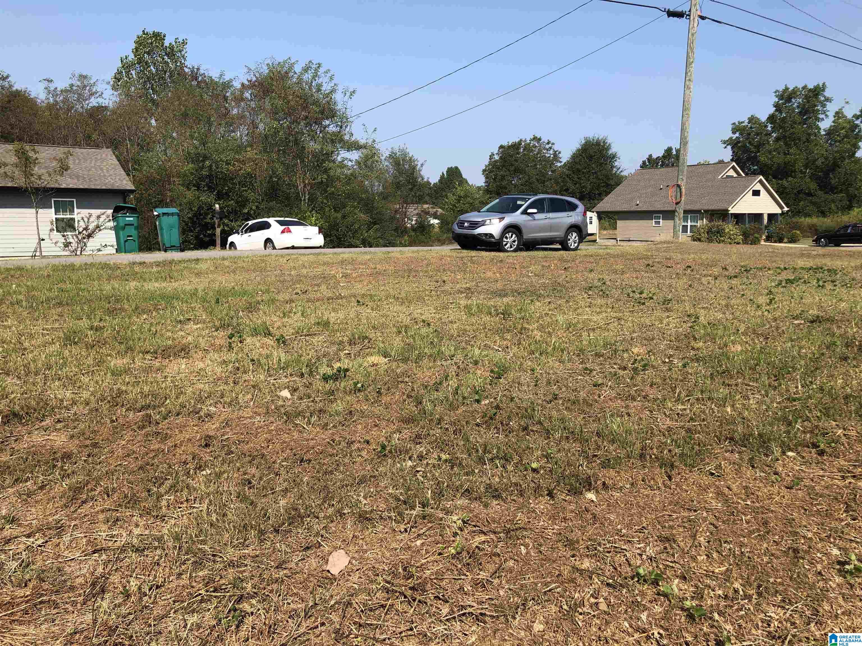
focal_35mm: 28
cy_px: 323
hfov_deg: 63.4
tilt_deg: -8.2
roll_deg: +0.8
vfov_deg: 49.7
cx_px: 431
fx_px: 697
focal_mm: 4
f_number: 1.8
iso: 20
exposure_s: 1/1715
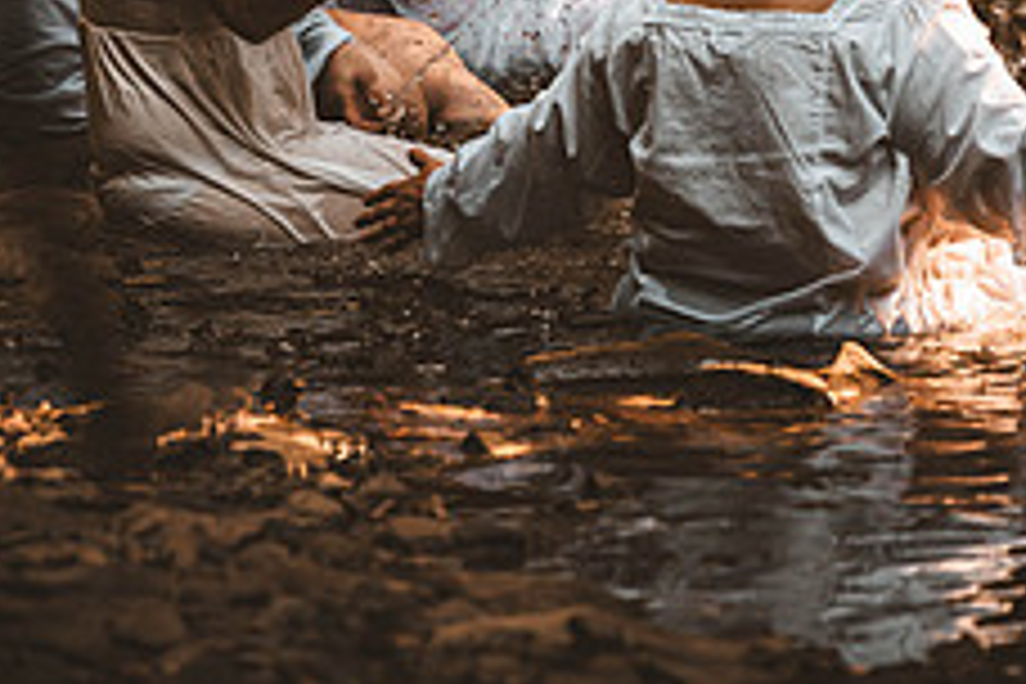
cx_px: 837
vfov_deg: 2.8
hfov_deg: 4.2
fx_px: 14106
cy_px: -182
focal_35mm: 495
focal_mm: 195
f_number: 2.8
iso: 1000
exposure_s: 1/400
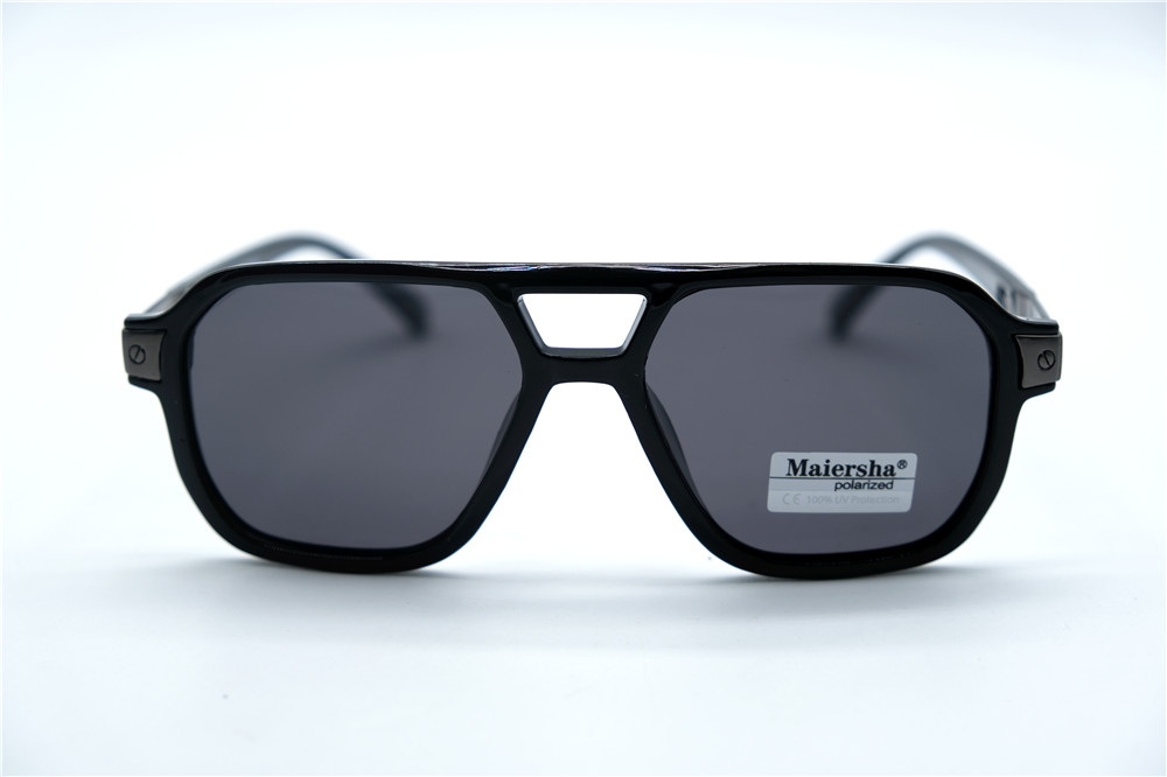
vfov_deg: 21.2
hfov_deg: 31.4
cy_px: 388
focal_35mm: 64
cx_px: 584
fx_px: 2074
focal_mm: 42.5
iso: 160
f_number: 5
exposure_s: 1/240
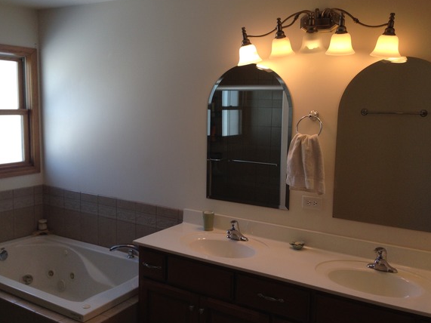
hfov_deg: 50.1
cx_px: 205
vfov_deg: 38.7
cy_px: 158
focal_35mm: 37
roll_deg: -0.7
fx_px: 461
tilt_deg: -7.7
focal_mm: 4.12
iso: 50
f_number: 2.4
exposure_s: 1/120
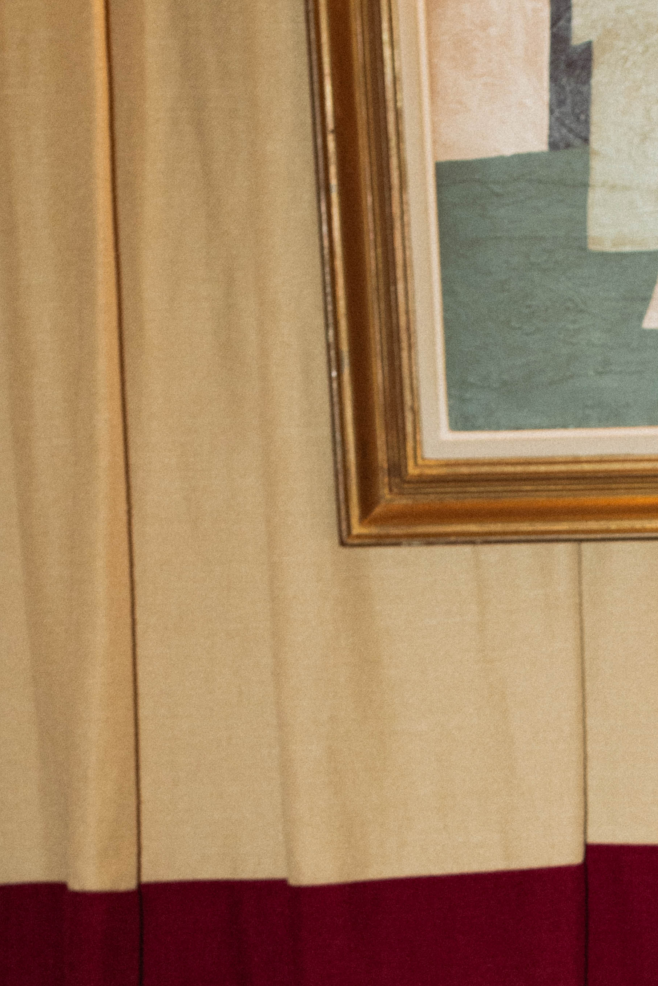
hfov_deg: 8.8
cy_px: 1231
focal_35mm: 152
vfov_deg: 13.1
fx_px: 4166
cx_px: 930
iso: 400
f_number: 6.3
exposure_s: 1/60
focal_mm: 50
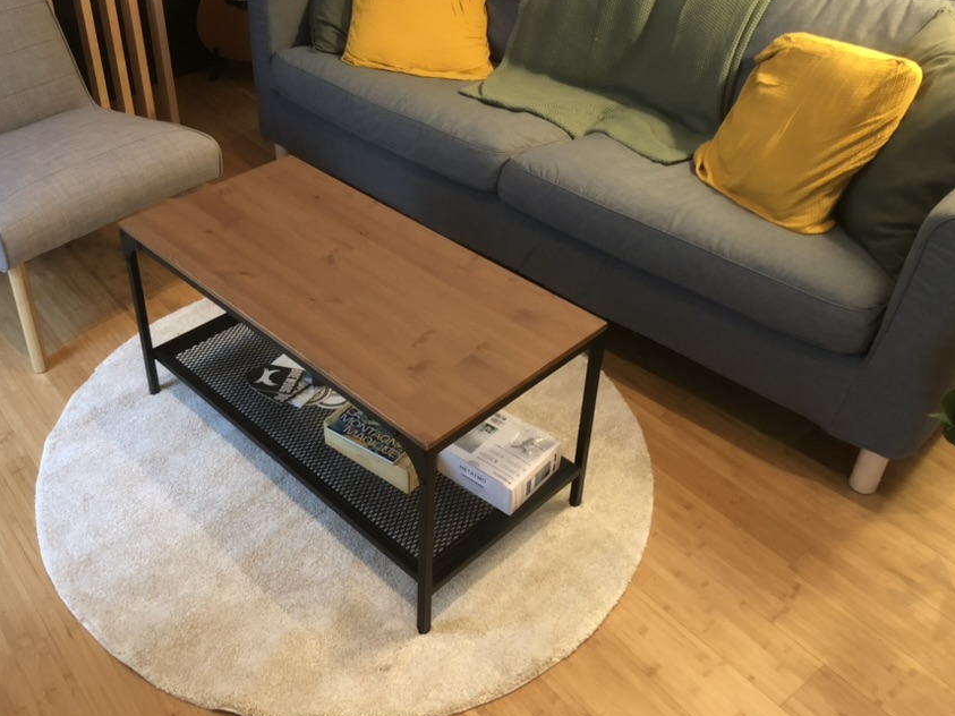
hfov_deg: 53.7
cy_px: 295
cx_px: 397
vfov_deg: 41.6
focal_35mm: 34
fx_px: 938
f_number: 1.8
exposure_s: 1/9
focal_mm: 3.99
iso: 100
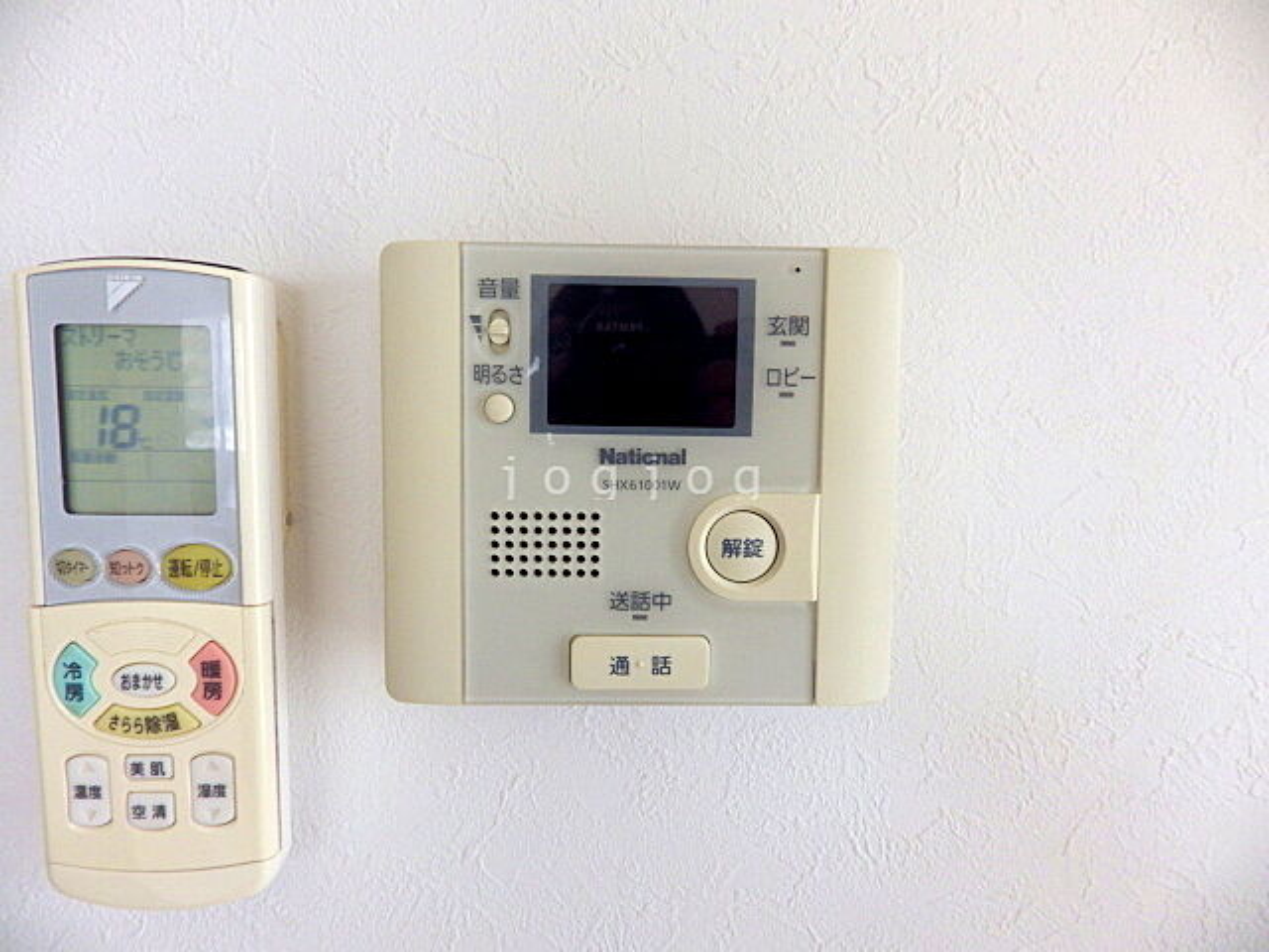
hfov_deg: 76.4
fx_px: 807
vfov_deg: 61.1
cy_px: 476
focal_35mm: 22
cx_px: 634
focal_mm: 4
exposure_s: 1/50
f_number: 3.1
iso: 100
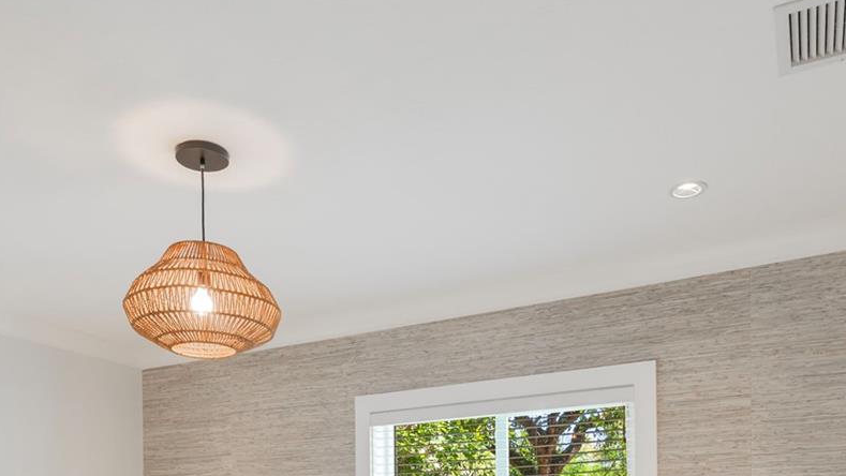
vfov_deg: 29.4
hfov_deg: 56.5
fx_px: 787
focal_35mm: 35
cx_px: 426
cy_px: 560
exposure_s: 1/40
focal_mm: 11
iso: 250
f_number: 9
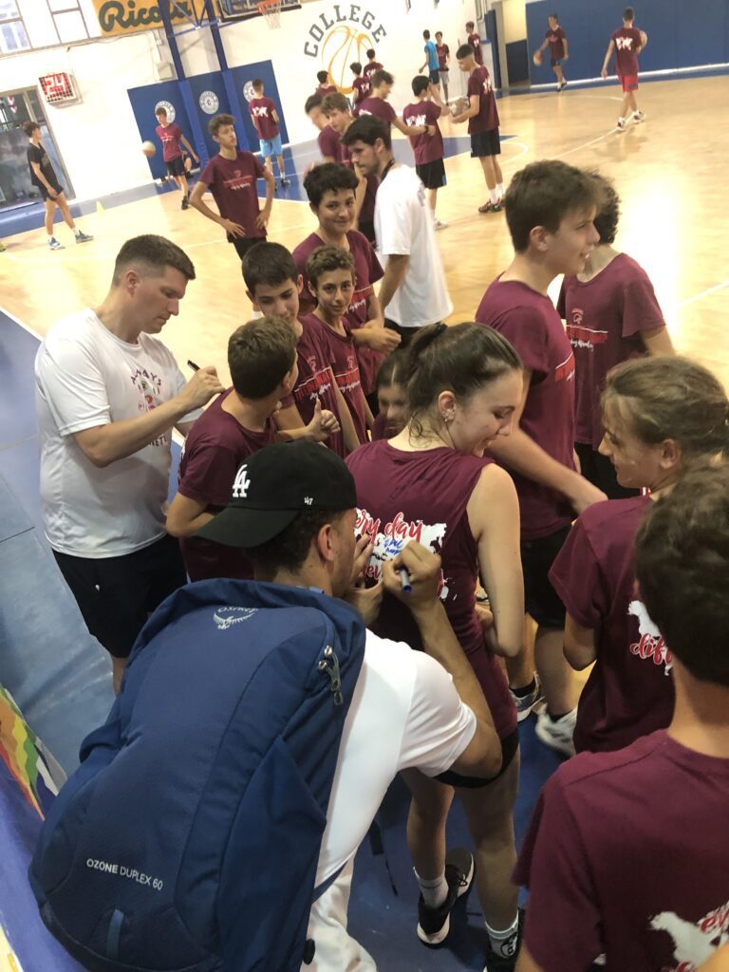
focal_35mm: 28
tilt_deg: -27.5
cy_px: 486
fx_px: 786
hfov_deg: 49.7
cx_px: 364
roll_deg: +10.6
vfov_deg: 63.4
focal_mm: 3.99
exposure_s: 1/17
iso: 100
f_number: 1.8
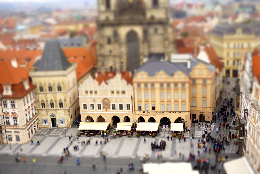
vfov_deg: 30.9
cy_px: 87
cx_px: 130
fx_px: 314
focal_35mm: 44
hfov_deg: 44.9
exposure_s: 1/125
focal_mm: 29
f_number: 4.5
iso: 100
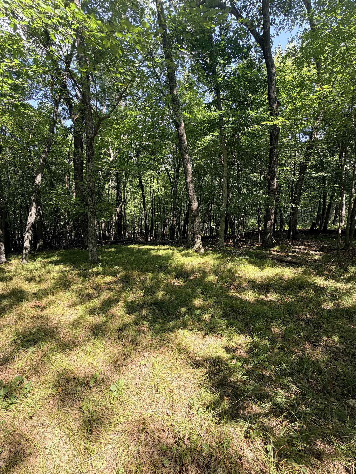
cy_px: 237
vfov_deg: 102.1
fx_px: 192
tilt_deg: -7.1
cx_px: 178
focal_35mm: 14
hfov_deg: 85.7
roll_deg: -1.2
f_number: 2.2
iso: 40
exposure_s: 1/164
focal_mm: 2.22
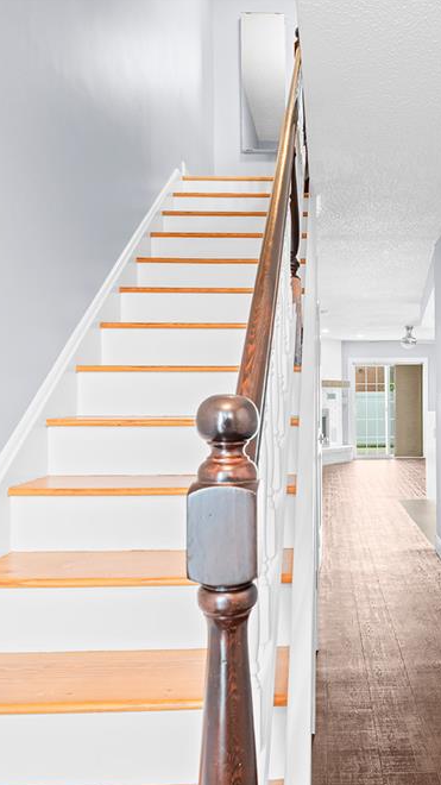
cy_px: 398
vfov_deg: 71.9
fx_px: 541
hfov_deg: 42.4
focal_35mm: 26
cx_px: 351
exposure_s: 1/2.5
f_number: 8
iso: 100
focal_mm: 16
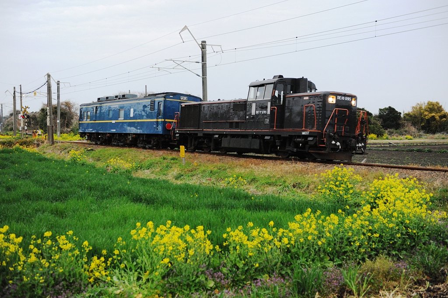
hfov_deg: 44.5
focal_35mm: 44
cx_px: 224
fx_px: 547
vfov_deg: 30.5
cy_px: 149
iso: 5000
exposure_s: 1/800
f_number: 3.2
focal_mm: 44
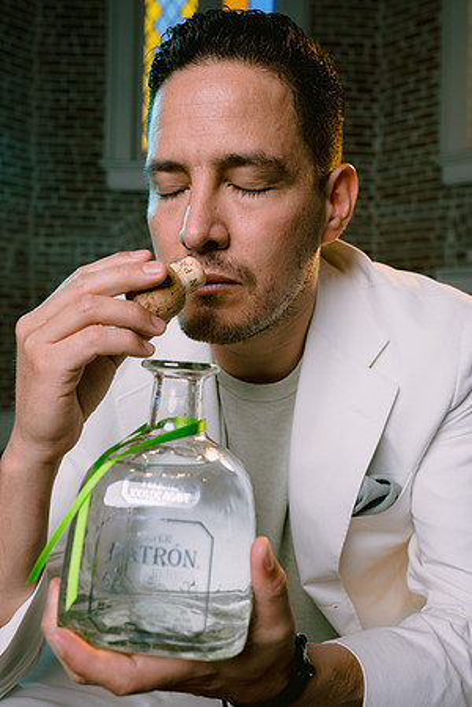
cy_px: 354
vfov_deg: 54.4
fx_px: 688
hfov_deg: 37.9
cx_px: 236
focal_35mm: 35
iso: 200
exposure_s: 1/160
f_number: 5.6
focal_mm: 35
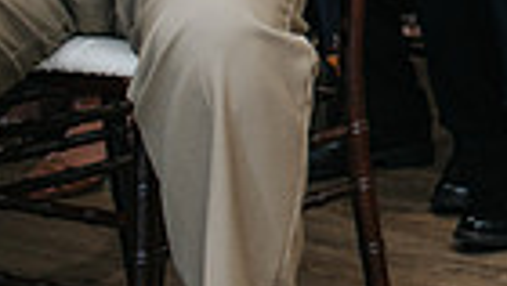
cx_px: 1043
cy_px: -297
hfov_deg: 11.8
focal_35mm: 162
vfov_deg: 7.2
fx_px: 2180
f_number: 3.5
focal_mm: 35
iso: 800
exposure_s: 1/200
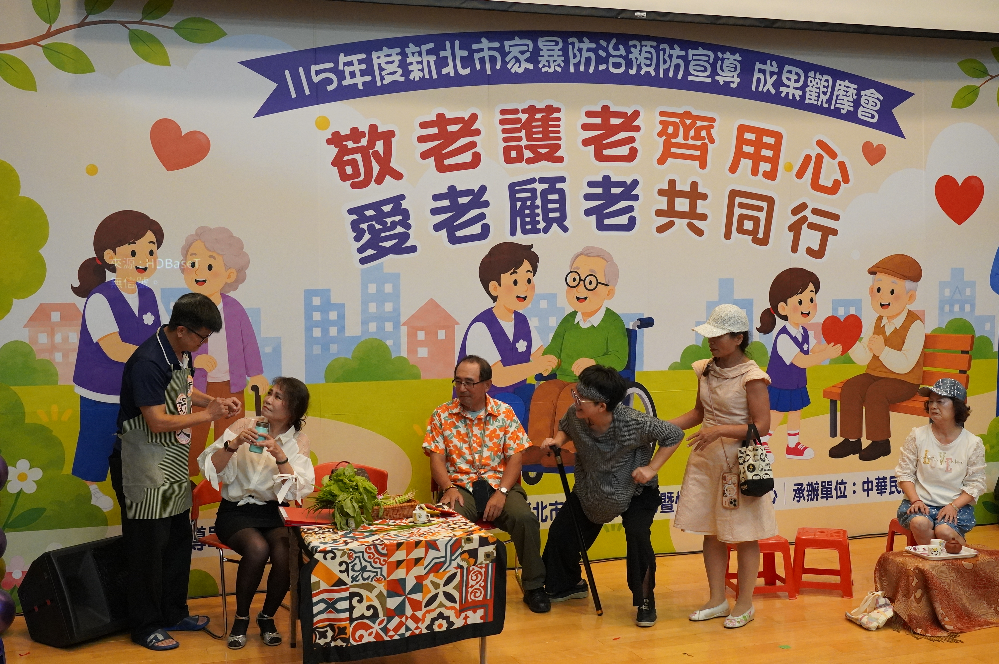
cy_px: 332
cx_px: 500
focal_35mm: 42
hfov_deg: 46.4
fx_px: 1164
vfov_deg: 31.8
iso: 3200
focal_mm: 28
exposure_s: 1/160
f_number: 4
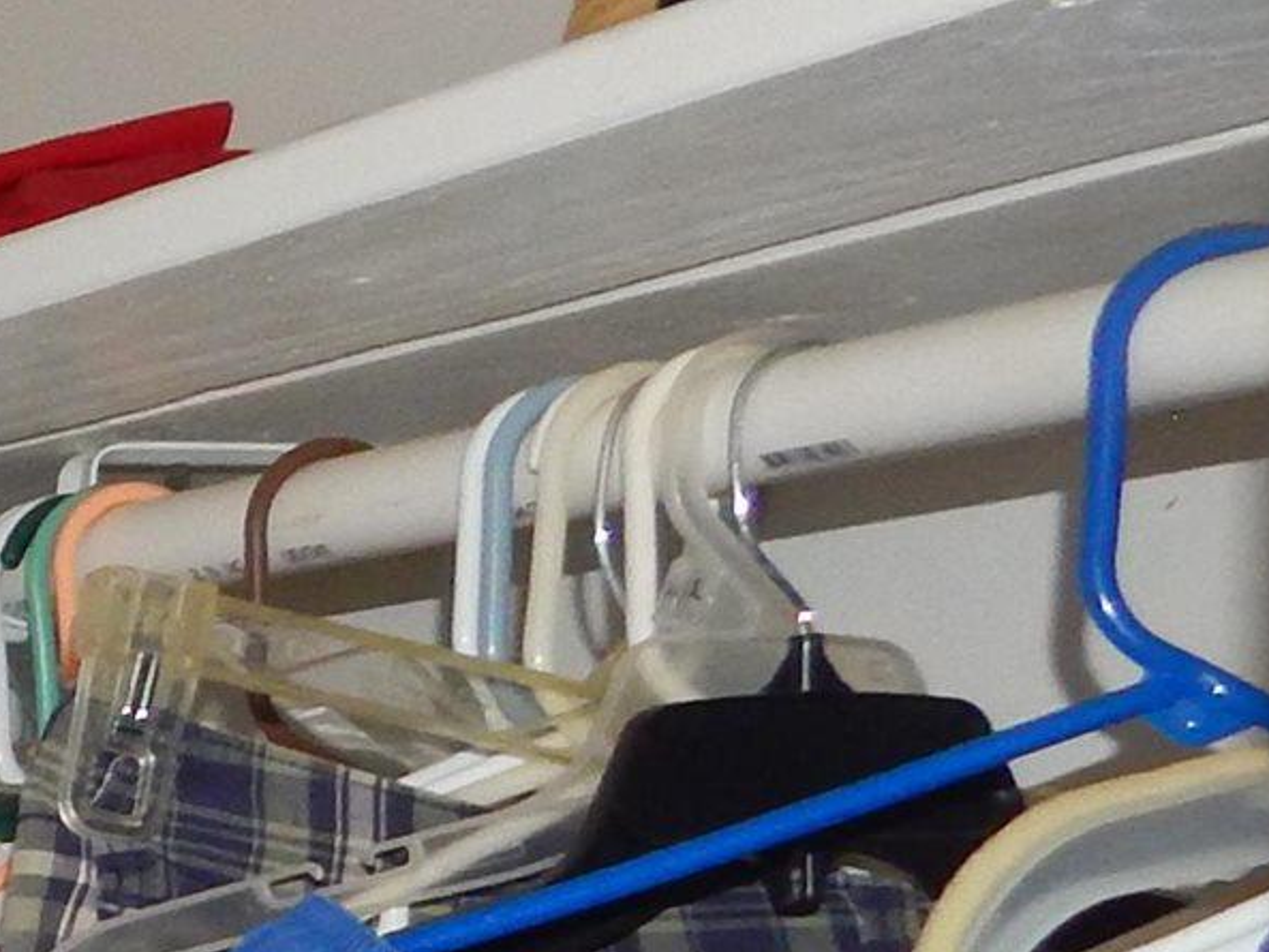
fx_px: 4180
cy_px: 1296
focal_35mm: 114
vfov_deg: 12.5
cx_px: -1896
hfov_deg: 12.7
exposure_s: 1/30
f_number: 3
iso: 200
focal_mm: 4
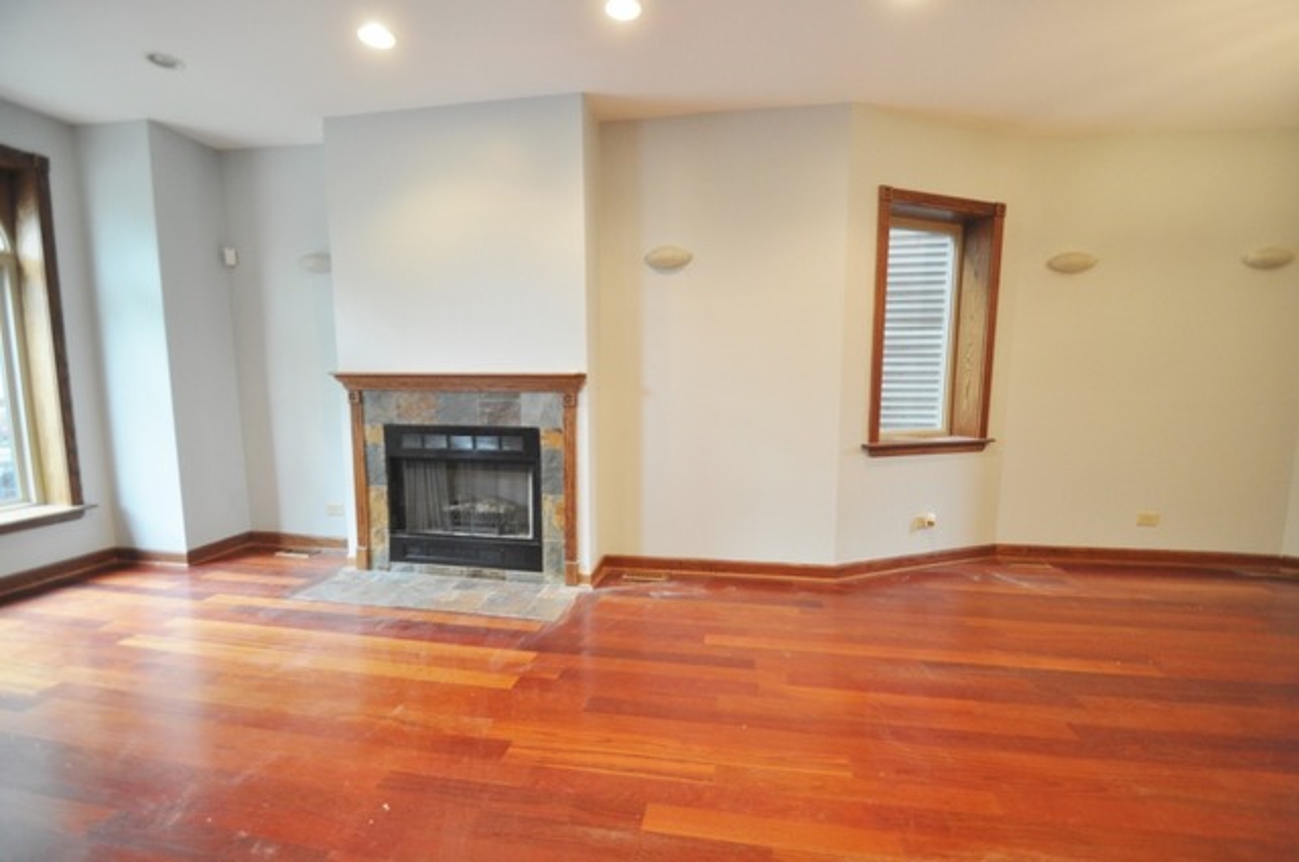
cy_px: 431
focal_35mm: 15
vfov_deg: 77.2
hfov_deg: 100.5
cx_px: 650
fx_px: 541
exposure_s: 1/40
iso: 800
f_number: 3.5
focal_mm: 10
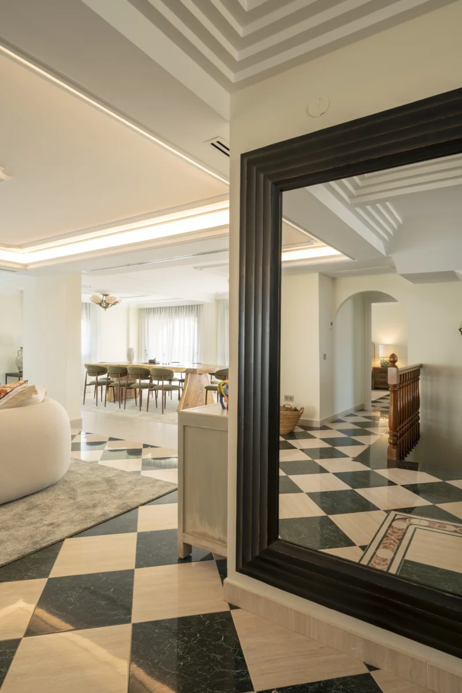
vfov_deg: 84.0
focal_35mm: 20
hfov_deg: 61.9
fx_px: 385
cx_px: 231
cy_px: 346
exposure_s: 1/1.25
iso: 100
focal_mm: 20
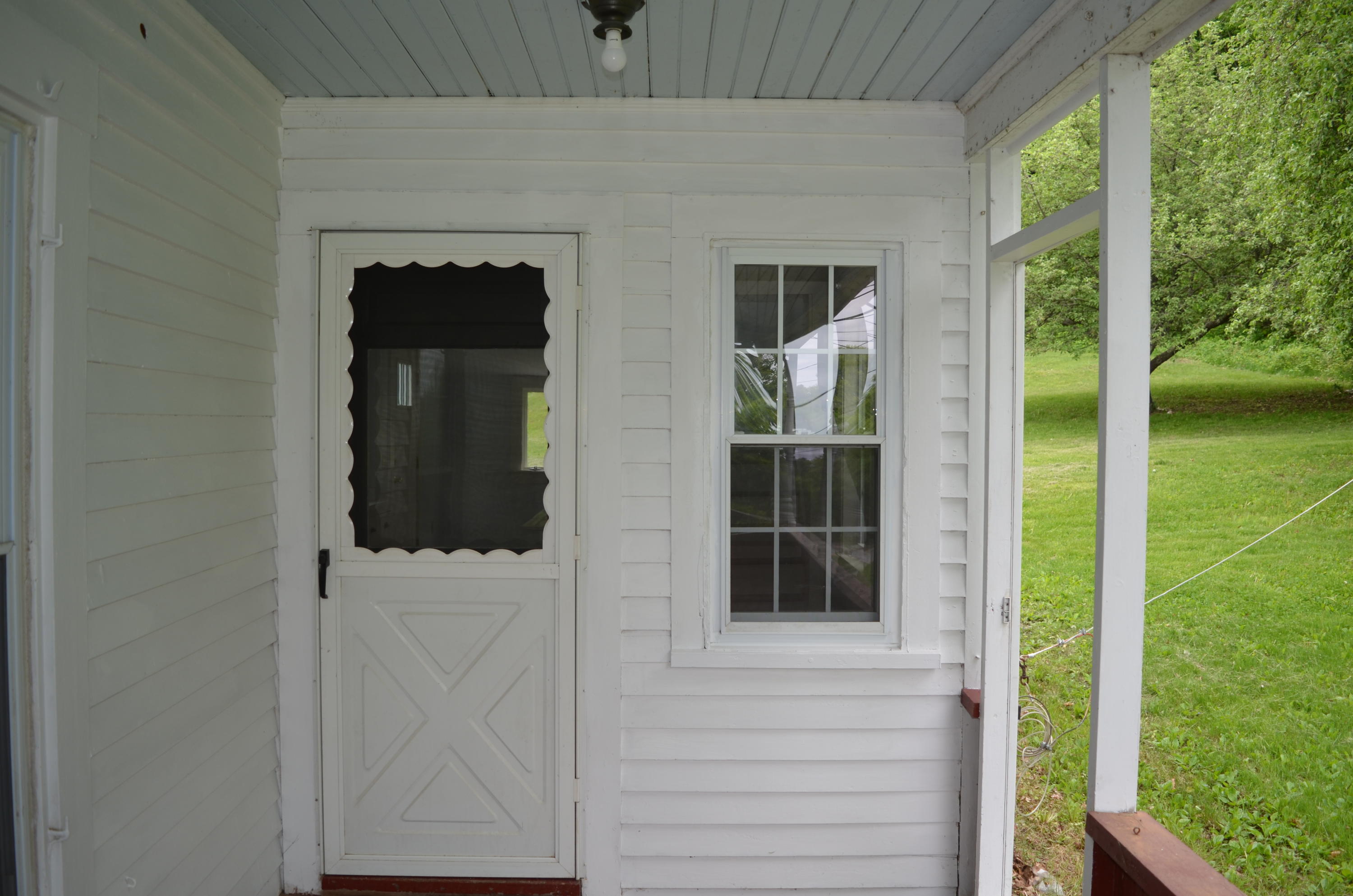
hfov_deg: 67.5
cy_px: 448
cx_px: 676
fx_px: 1013
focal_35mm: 27
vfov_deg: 47.7
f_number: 4
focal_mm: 18
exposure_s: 1/250
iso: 125
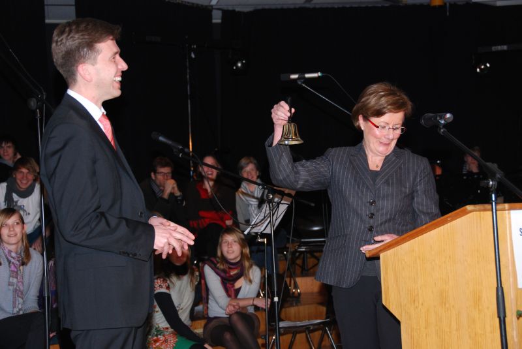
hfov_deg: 26.0
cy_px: 174
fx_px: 1132
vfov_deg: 17.5
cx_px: 261
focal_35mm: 78
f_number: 4.8
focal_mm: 52
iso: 400
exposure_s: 1/60
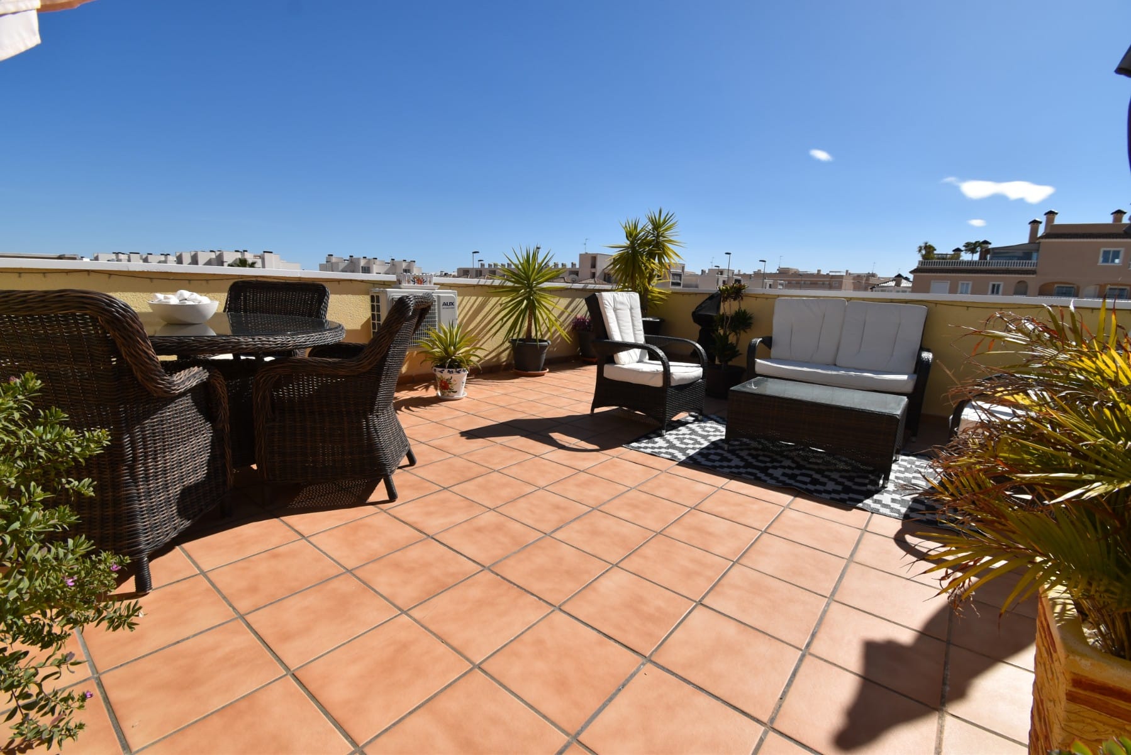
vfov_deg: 77.4
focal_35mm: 15
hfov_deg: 100.4
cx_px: 566
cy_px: 378
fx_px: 471
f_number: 9
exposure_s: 1/640
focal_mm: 10
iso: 200
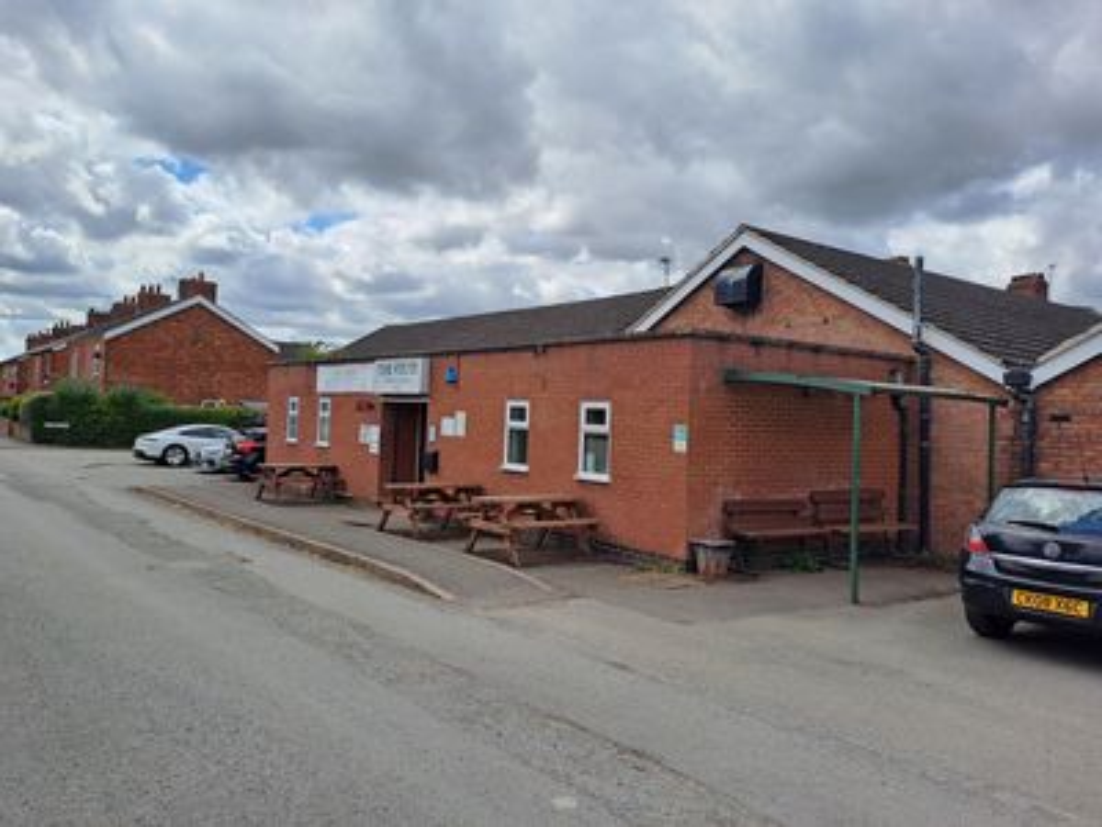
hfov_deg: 69.4
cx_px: 551
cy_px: 414
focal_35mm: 25
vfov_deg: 54.9
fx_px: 796
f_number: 1.8
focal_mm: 4.65
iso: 32
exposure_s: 1/2110
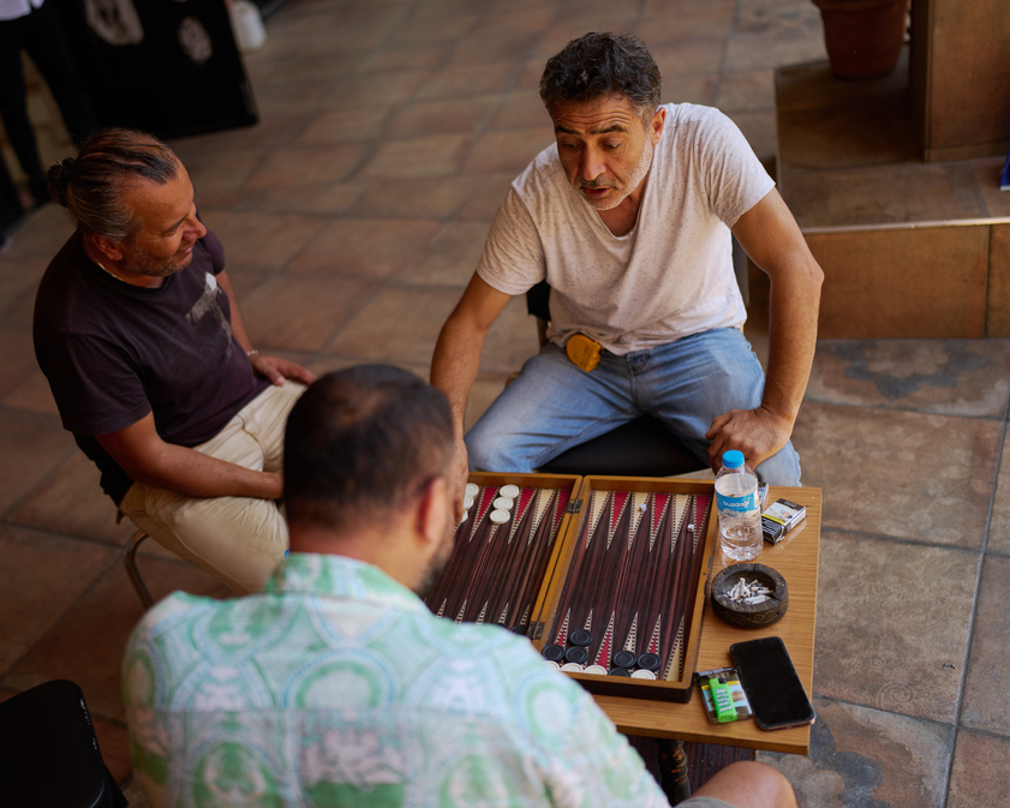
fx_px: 1196
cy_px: 400
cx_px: 401
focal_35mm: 40
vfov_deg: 37.3
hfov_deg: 45.5
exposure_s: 1/1250
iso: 100
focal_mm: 35
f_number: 1.4
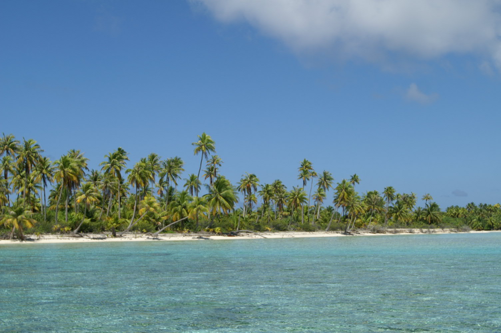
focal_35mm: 52
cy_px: 166
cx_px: 250
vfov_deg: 25.7
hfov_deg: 37.9
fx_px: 730
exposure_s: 1/1250
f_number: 5.6
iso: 100
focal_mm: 35
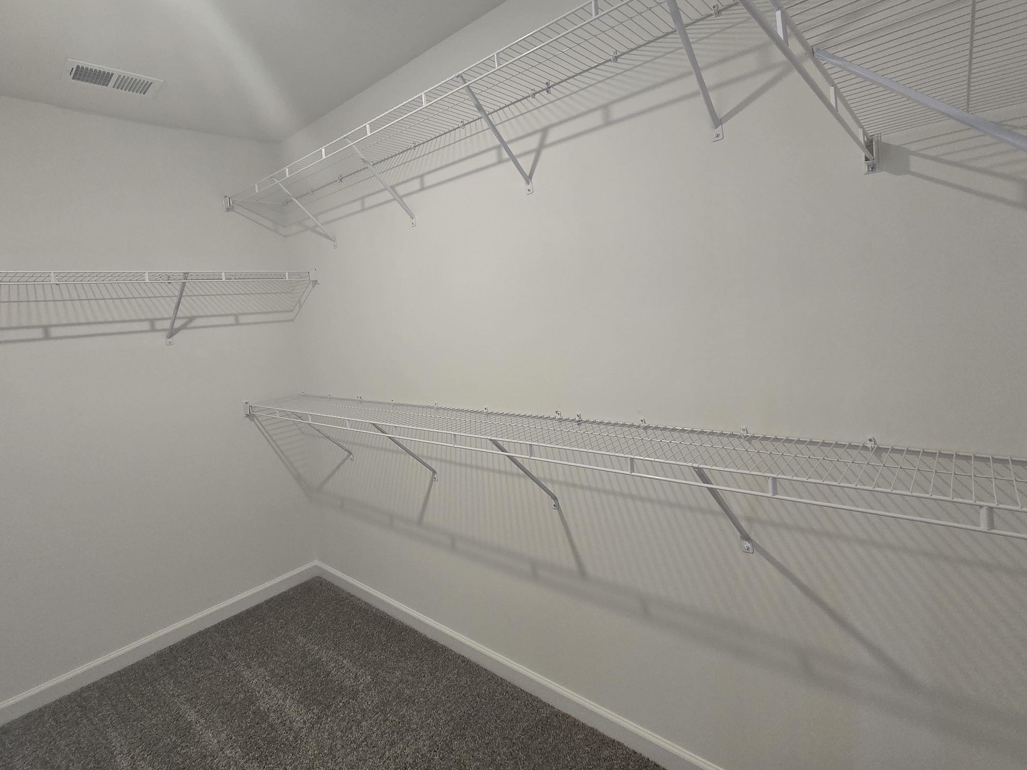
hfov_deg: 94.3
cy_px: 329
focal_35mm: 16
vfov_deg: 77.6
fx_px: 475
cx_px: 469
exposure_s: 1/60
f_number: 2.2
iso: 200
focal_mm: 2.2
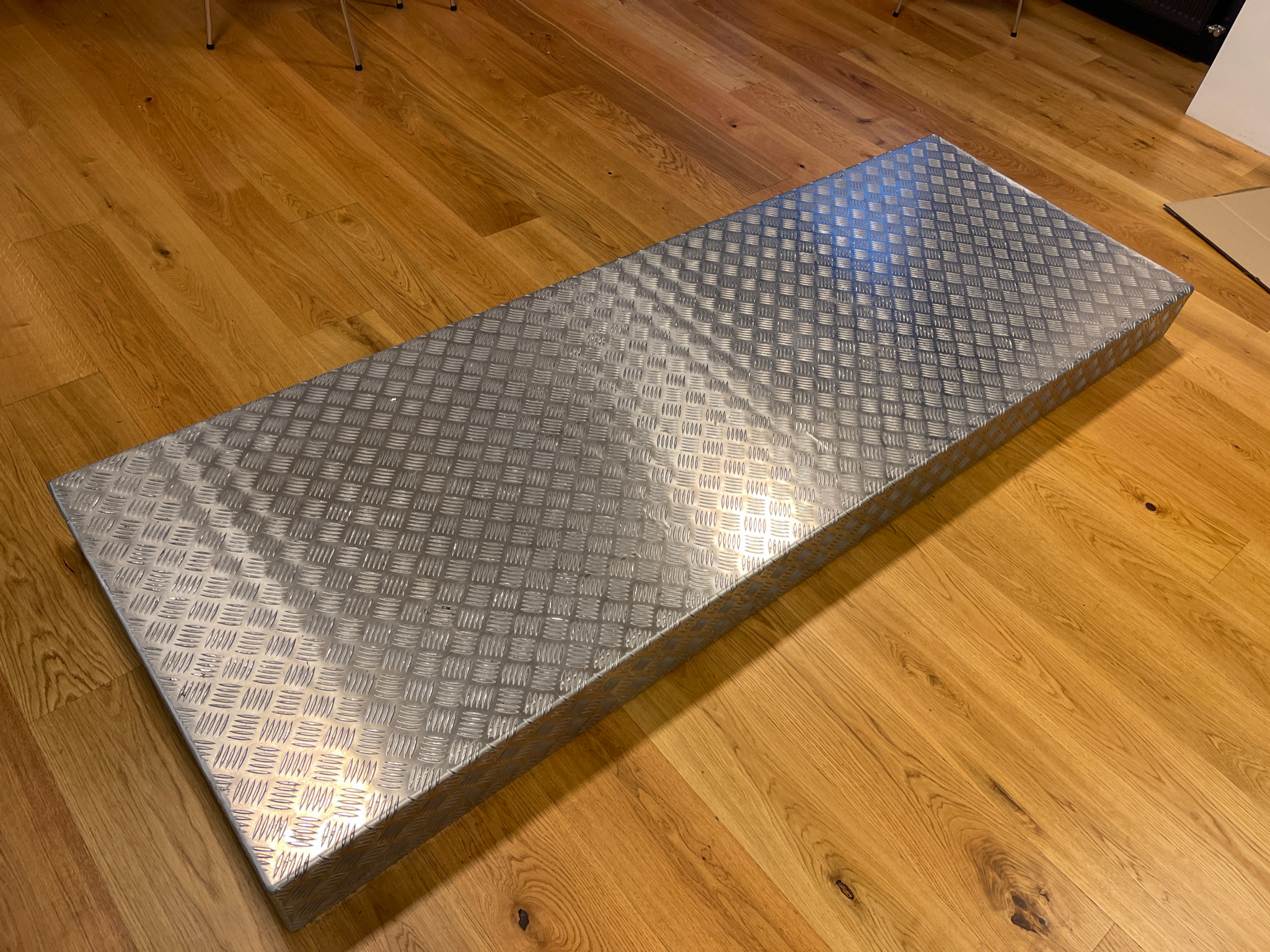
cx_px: 635
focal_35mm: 26
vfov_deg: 53.0
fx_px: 954
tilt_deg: -47.6
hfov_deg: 67.3
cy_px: 476
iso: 100
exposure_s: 1/100
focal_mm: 5.1
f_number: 1.6
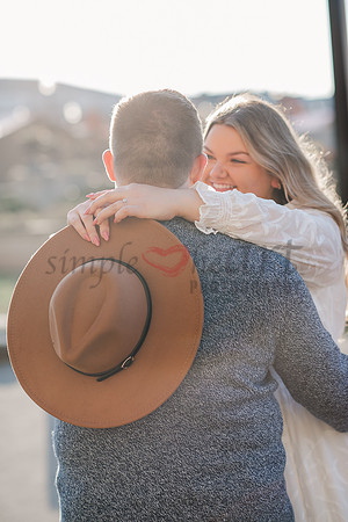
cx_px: 174
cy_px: 261
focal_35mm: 85
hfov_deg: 16.1
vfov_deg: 23.9
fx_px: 1232
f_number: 2.5
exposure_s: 1/320
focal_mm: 85
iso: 64
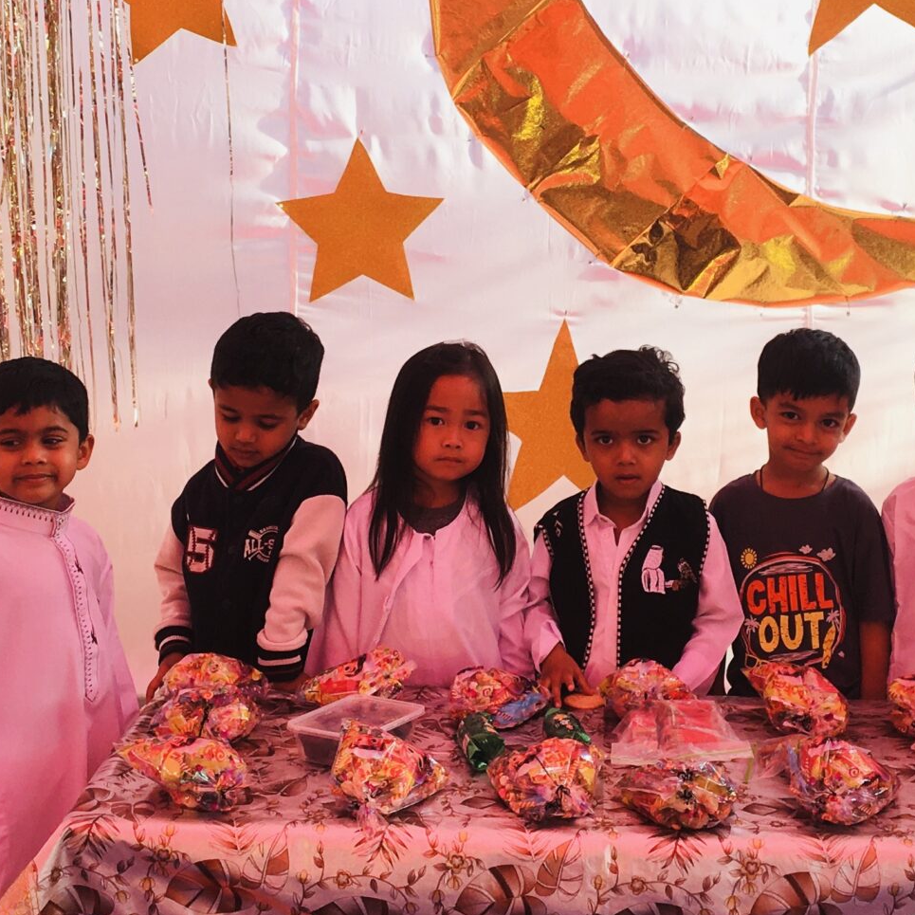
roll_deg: -0.9
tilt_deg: -7.5
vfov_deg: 25.3
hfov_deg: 25.3
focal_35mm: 68
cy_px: 329
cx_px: 533
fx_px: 2034
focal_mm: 4.15
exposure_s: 1/125
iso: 25
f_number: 2.2
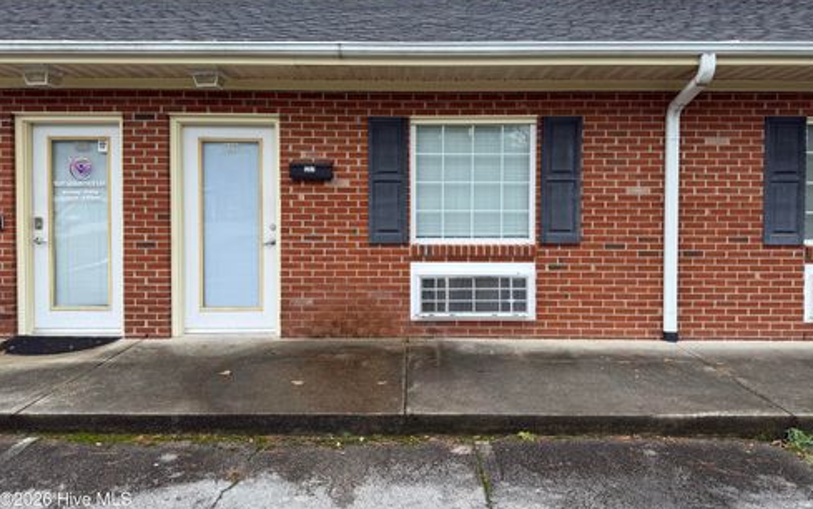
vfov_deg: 47.5
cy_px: 215
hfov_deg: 70.4
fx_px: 576
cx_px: 414
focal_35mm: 26
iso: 80
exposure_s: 1/2000
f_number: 1.78
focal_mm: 6.76
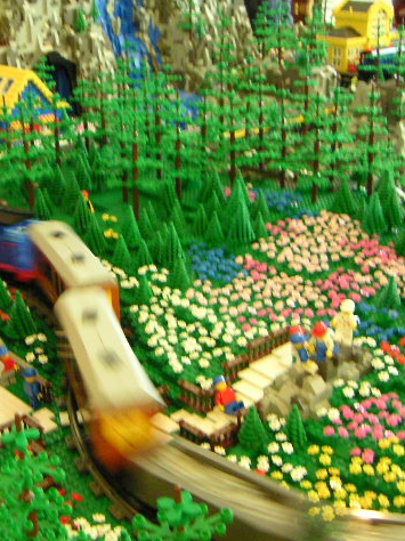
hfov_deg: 28.8
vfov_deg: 38.2
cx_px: 121
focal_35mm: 50
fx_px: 781
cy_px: 270
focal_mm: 4.8
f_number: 2.8
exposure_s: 1/15
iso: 400
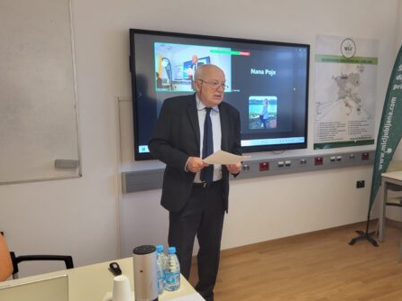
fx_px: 406
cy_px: 159
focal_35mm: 35
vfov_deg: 40.6
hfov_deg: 51.8
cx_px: 262
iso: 250
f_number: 1.8
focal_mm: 5.4
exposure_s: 1/50
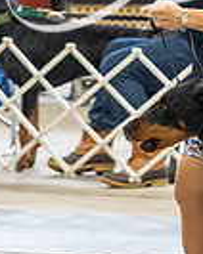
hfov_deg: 3.5
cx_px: 283
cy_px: 66
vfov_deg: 4.4
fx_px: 3327
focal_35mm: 442
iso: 6400
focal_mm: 108
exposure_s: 1/320
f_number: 4
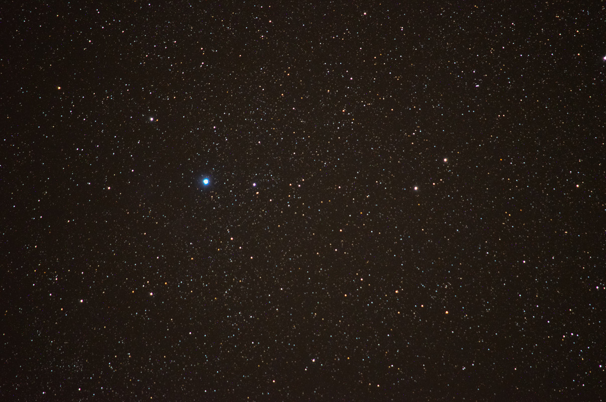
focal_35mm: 450
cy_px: 201
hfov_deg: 4.6
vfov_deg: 3.0
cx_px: 303
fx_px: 7559
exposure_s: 120
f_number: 5.6
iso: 1250
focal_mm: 300
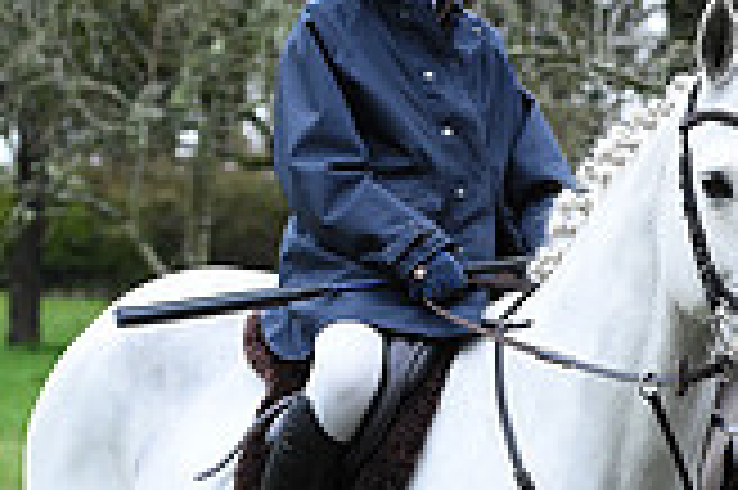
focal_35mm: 247
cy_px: 571
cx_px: 1233
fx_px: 5058
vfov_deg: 5.5
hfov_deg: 8.1
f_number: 3.5
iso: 3200
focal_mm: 70
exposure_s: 1/1250
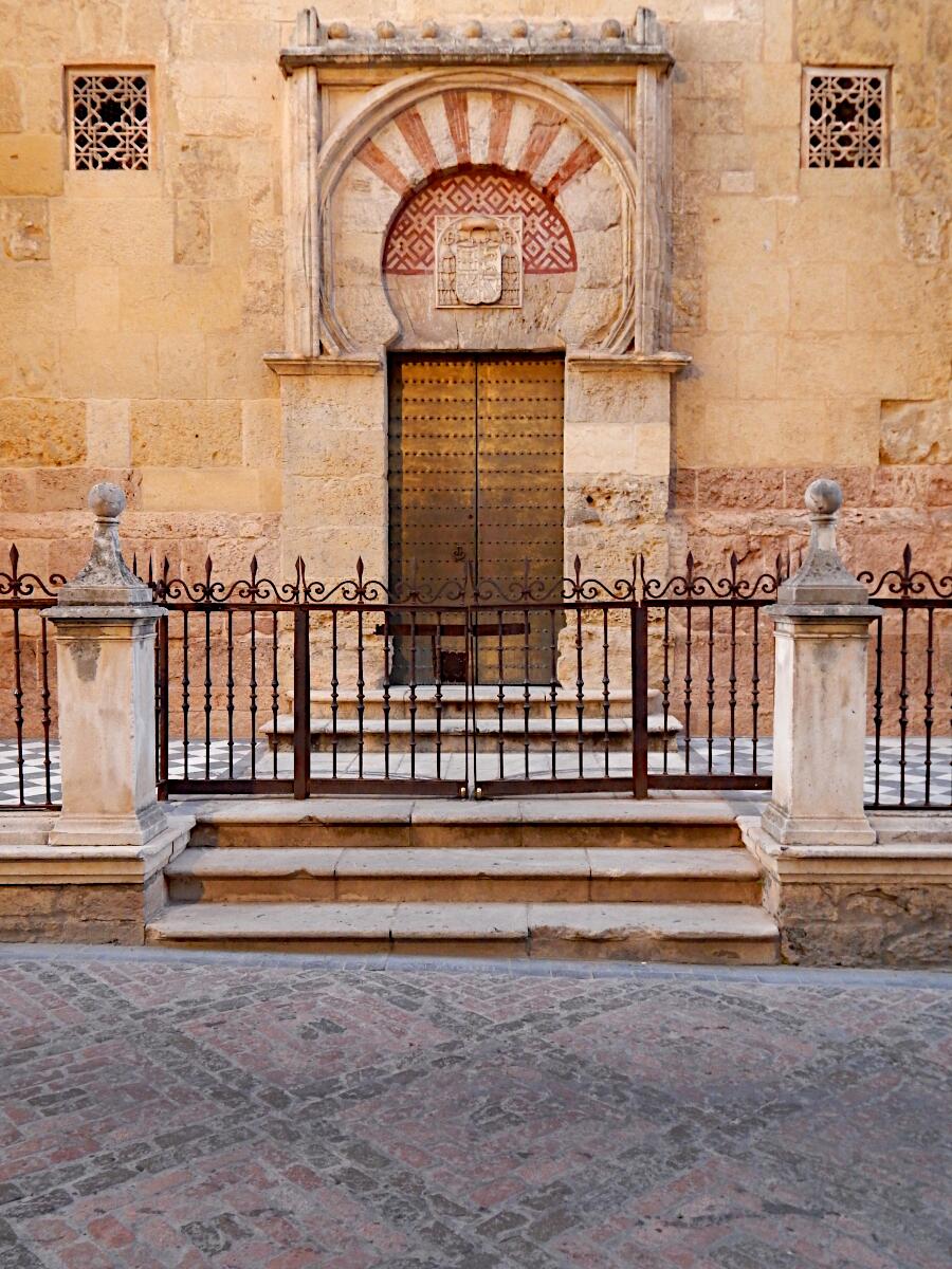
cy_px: 634
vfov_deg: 58.4
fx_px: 1137
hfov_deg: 45.4
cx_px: 476
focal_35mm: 31
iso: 400
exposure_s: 1/10
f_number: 3.2
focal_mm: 5.6
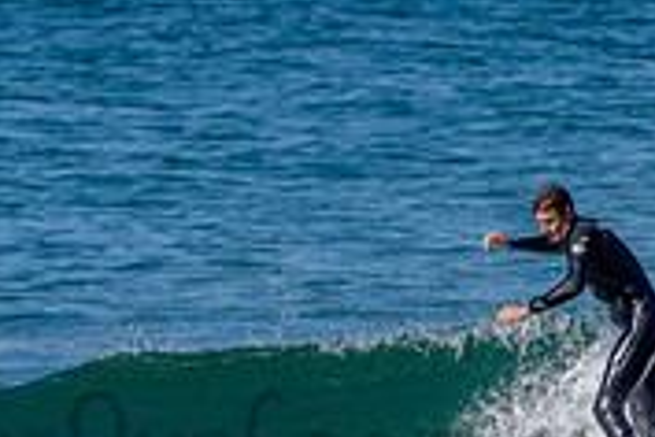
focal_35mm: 1638
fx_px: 29800
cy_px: 417
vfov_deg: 0.8
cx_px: 229
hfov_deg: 1.3
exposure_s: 1/2000
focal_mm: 500
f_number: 5.6
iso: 110
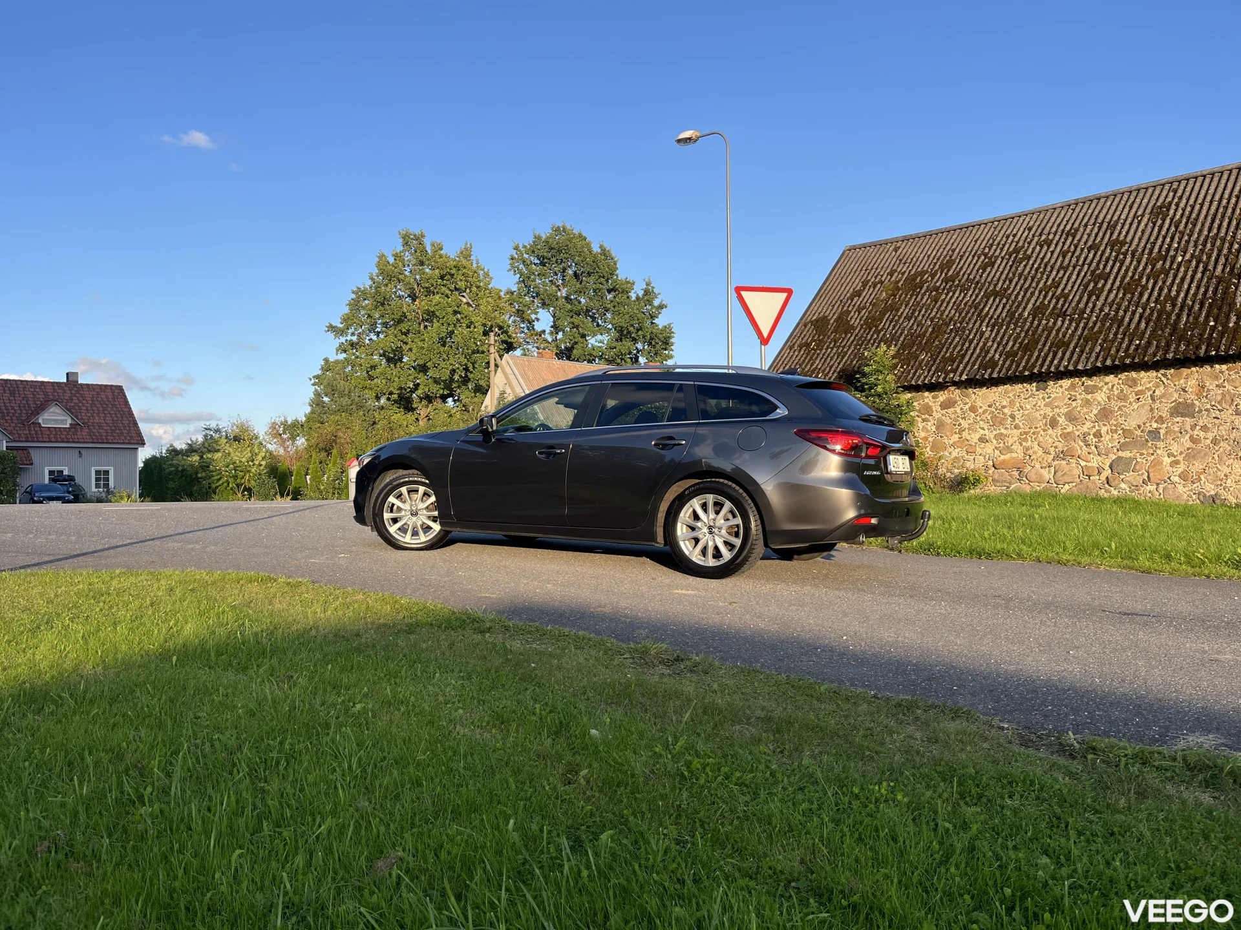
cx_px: 620
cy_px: 465
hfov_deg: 67.3
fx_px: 932
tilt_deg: +1.8
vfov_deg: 53.1
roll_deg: +1.9
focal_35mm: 26
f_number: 1.6
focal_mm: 5.1
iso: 50
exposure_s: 1/1266
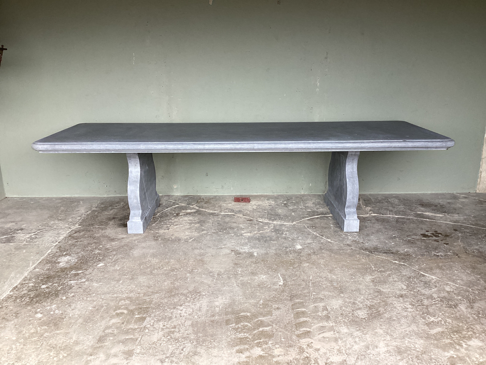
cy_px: 182
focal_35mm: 31
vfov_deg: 45.4
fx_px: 435
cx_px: 243
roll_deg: +1.1
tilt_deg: -15.4
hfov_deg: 58.4
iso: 64
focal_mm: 3.3
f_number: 2.4
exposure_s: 1/120
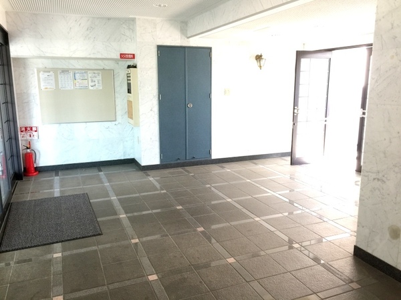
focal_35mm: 29
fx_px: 336
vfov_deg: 48.2
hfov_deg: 61.7
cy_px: 150
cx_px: 200
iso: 80
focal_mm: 4.15
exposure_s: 1/15
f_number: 2.2
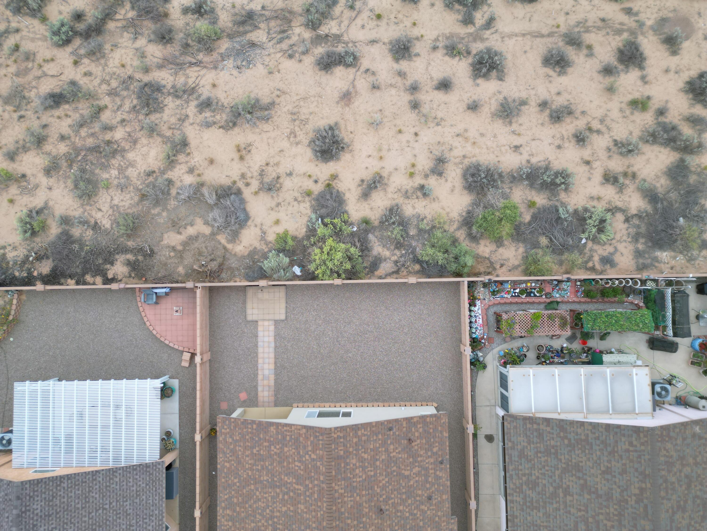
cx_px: 354
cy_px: 266
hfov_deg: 71.6
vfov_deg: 56.8
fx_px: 490
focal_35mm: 24
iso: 100
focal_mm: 6.72
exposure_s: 1/1250
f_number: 1.7
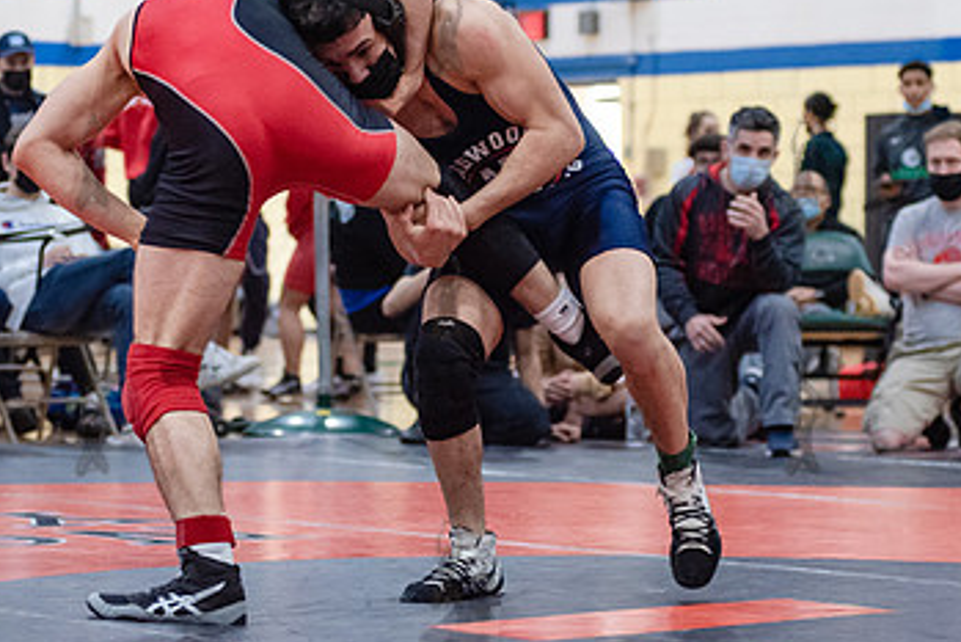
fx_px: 3552
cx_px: 446
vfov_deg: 10.3
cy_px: 293
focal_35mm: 133
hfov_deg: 15.4
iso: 4000
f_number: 3.5
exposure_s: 1/400
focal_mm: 80
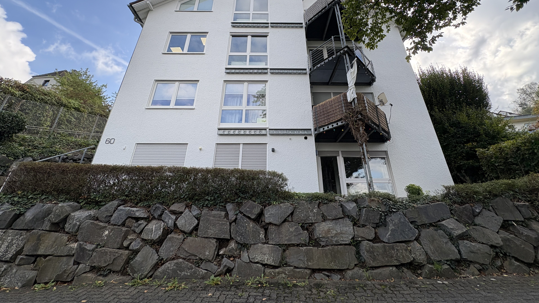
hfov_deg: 99.4
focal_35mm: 16
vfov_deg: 65.3
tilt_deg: +29.7
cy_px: 100
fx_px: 229
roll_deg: +0.1
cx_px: 274
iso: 40
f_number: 2.2
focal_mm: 2.22
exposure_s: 1/433
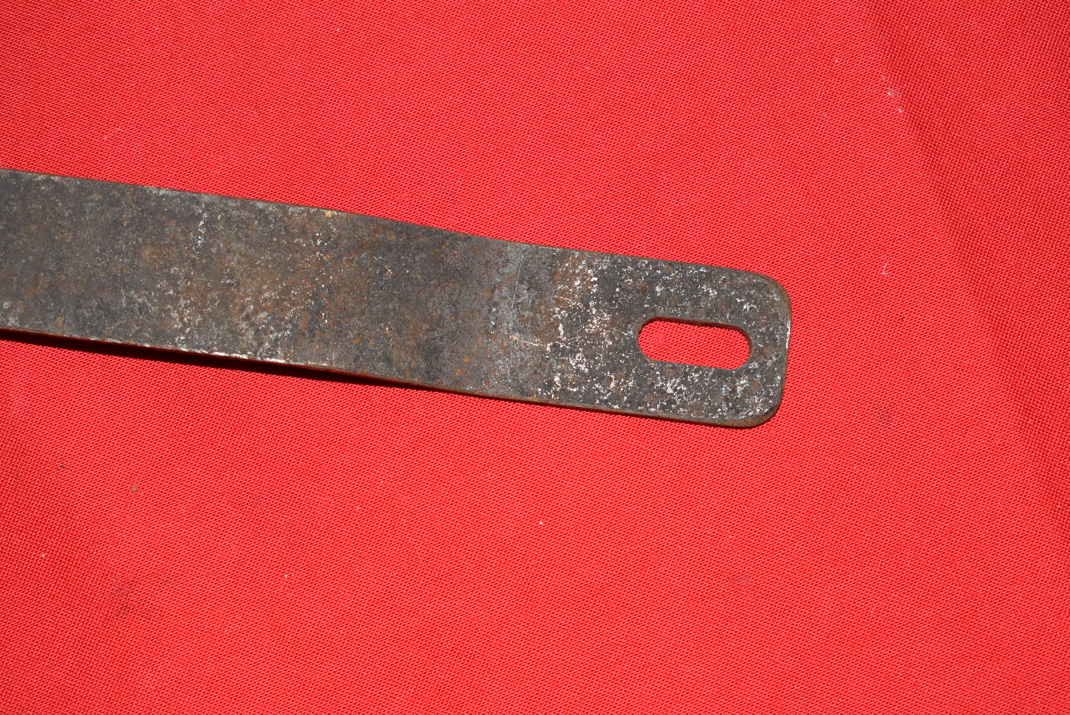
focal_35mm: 69
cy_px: 358
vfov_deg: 19.8
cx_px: 535
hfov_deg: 29.2
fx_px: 2052
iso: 100
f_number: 8
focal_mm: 46
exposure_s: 1/60
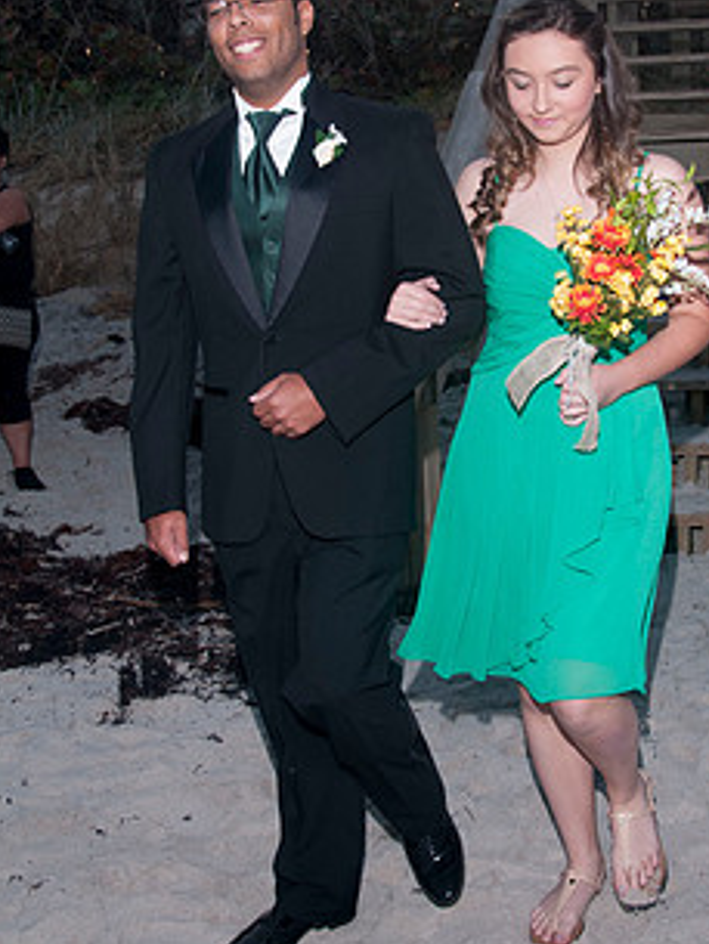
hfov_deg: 28.5
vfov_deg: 37.4
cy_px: 393
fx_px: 1392
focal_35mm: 51
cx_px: 450
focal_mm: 24
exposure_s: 1/250
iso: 400
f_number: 6.3
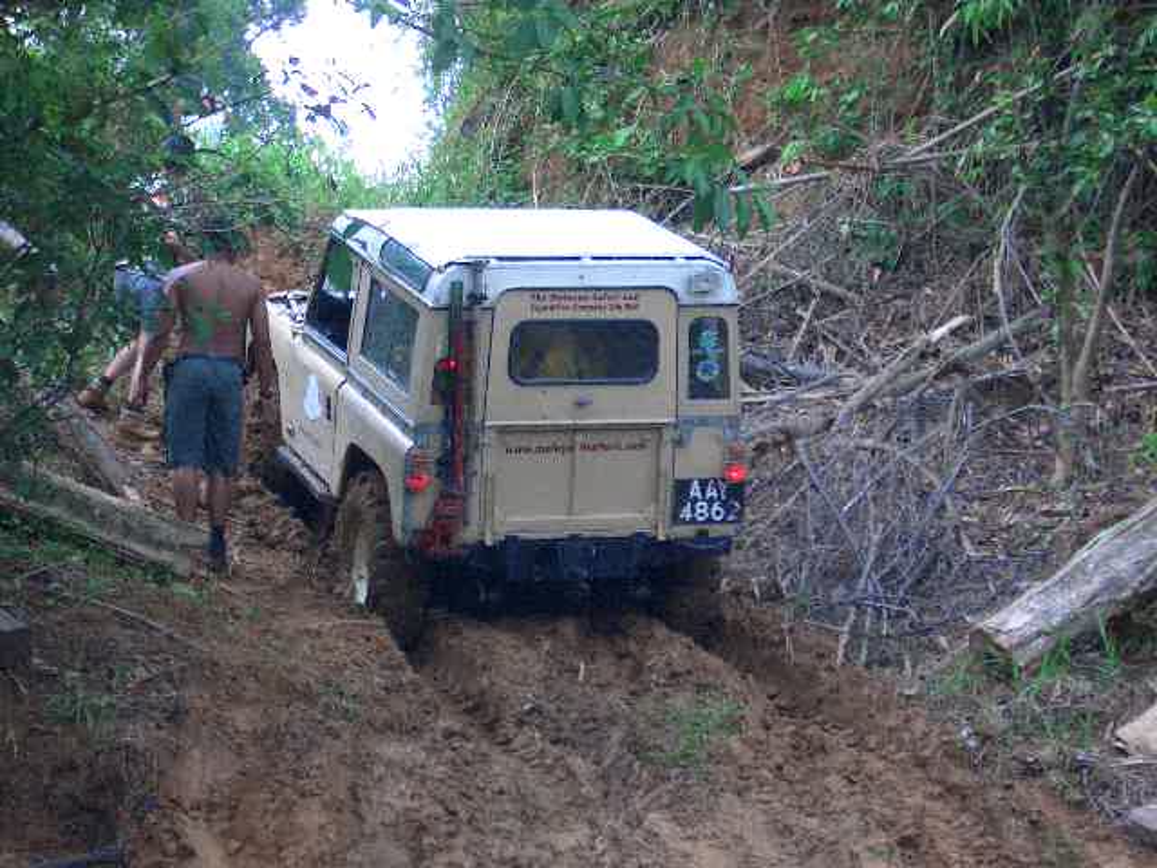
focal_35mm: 105
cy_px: 434
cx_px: 578
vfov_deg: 14.1
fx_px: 3510
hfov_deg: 18.7
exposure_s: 1/100
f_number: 4.8
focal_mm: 17.4
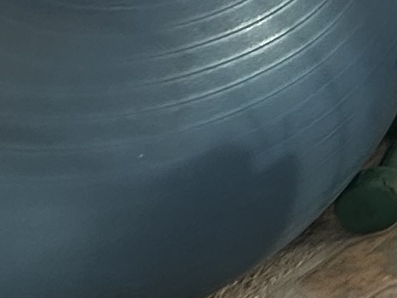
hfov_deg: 10.9
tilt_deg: -16.2
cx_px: 1236
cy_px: -487
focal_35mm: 103
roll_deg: +4.7
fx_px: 1181
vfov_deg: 11.2
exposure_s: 1/477
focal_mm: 2.22
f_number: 2.2
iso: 40
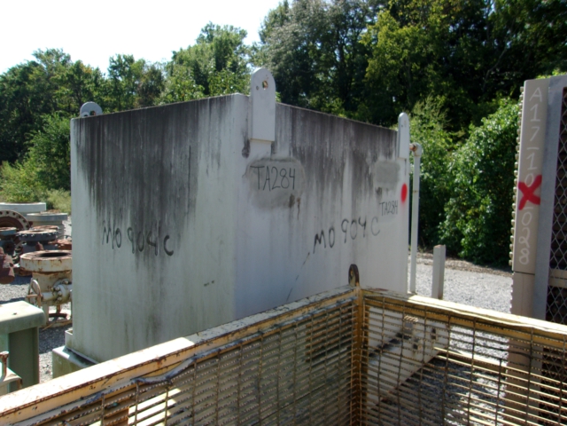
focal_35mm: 27
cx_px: 284
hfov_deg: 65.3
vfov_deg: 51.4
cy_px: 213
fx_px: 442
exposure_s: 1/70
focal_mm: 4.9
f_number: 10.4
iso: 80
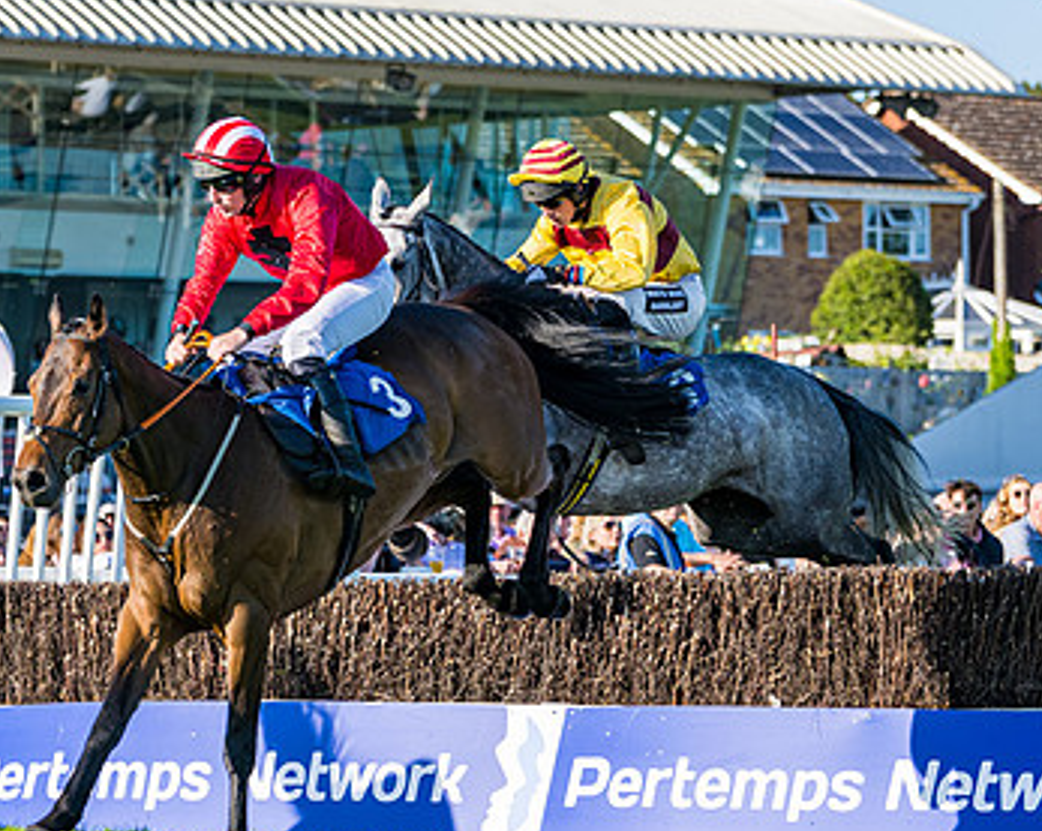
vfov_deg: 5.9
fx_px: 8011
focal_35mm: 260
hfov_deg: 7.4
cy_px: 286
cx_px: 293
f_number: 4
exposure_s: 1/2000
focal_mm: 116
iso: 200
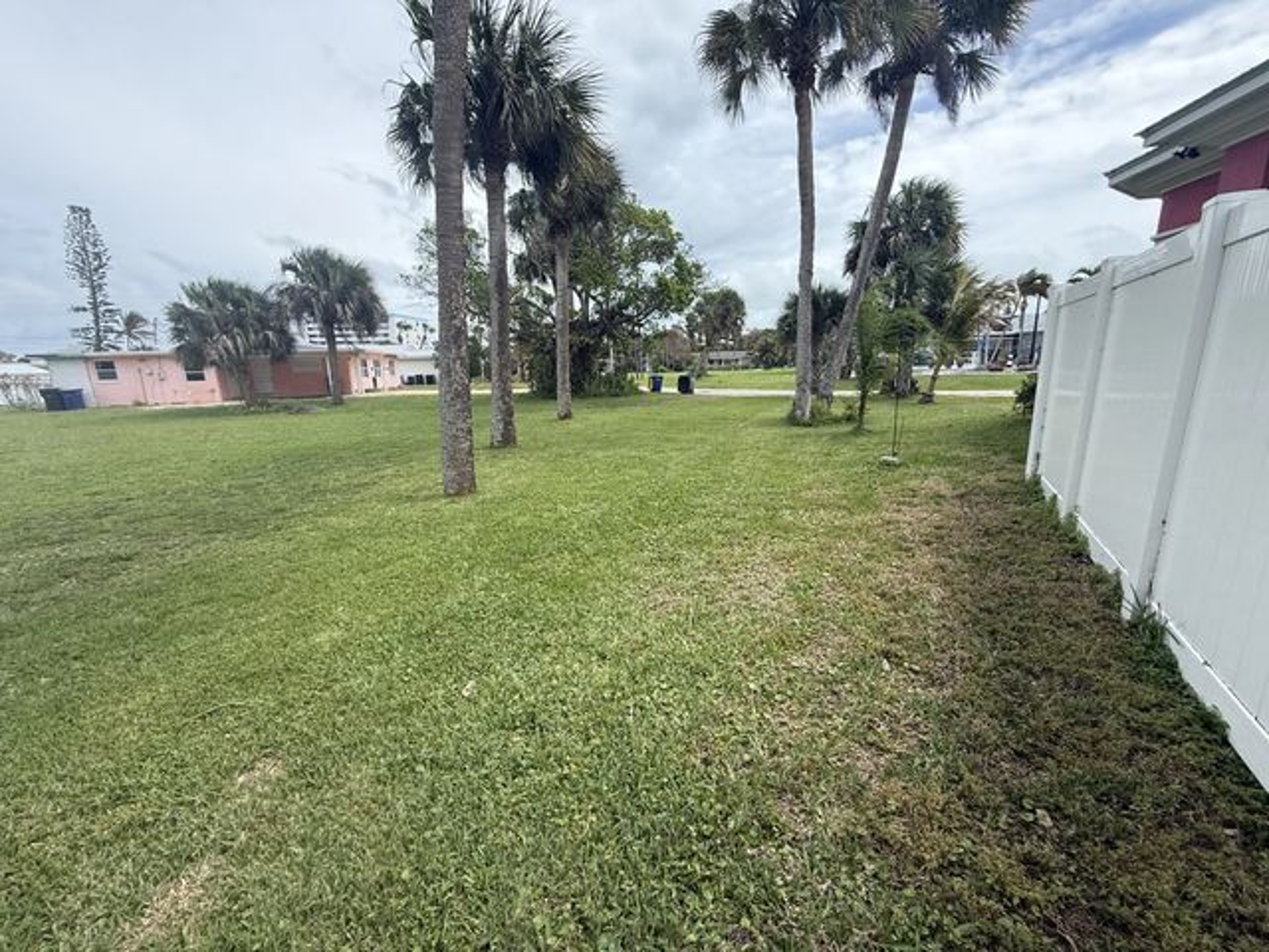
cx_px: 634
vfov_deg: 85.7
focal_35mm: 14
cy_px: 476
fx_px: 513
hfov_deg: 102.1
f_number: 2.2
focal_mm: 2.22
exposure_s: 1/1656
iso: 64
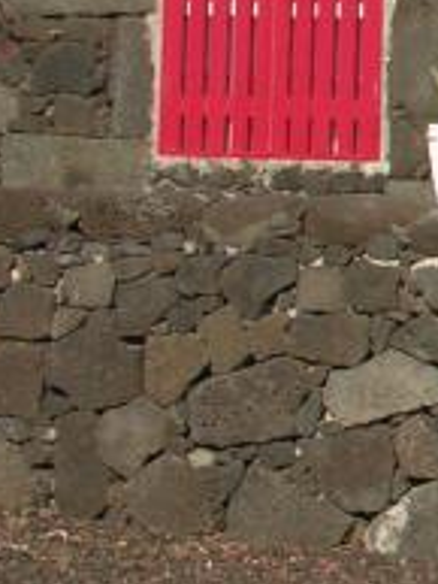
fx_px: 3842
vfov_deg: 8.6
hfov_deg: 6.1
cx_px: 1238
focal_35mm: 228
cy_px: -70
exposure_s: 1/200
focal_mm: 11
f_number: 5.8
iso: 50
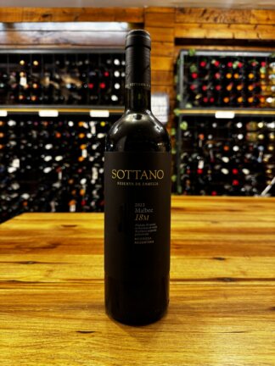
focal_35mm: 24
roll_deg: -0.4
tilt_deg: -5.3
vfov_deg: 71.6
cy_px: 183
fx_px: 254
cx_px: 138
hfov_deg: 56.8
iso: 320
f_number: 1.78
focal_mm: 6.76
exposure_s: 1/50
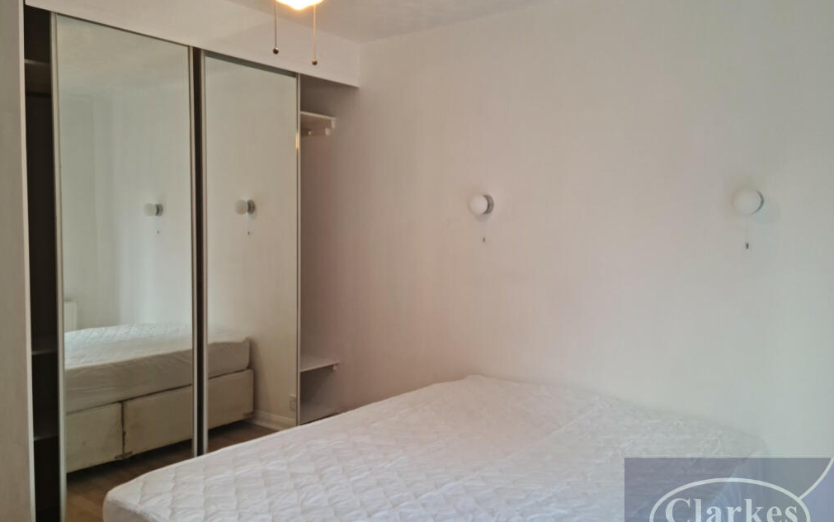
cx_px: 413
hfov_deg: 64.6
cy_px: 268
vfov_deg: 43.1
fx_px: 659
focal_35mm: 29
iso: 100
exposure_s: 1/50
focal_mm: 5.9
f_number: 2
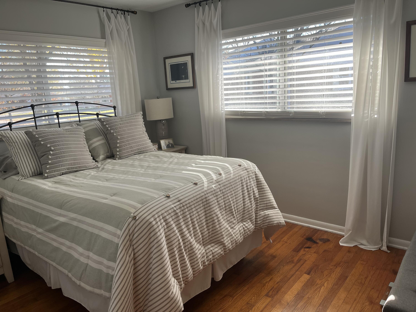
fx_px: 312
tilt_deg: -12.8
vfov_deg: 53.1
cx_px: 208
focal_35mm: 26
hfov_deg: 67.3
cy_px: 156
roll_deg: +3.7
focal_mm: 5.1
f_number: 1.6
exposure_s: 1/135
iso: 32
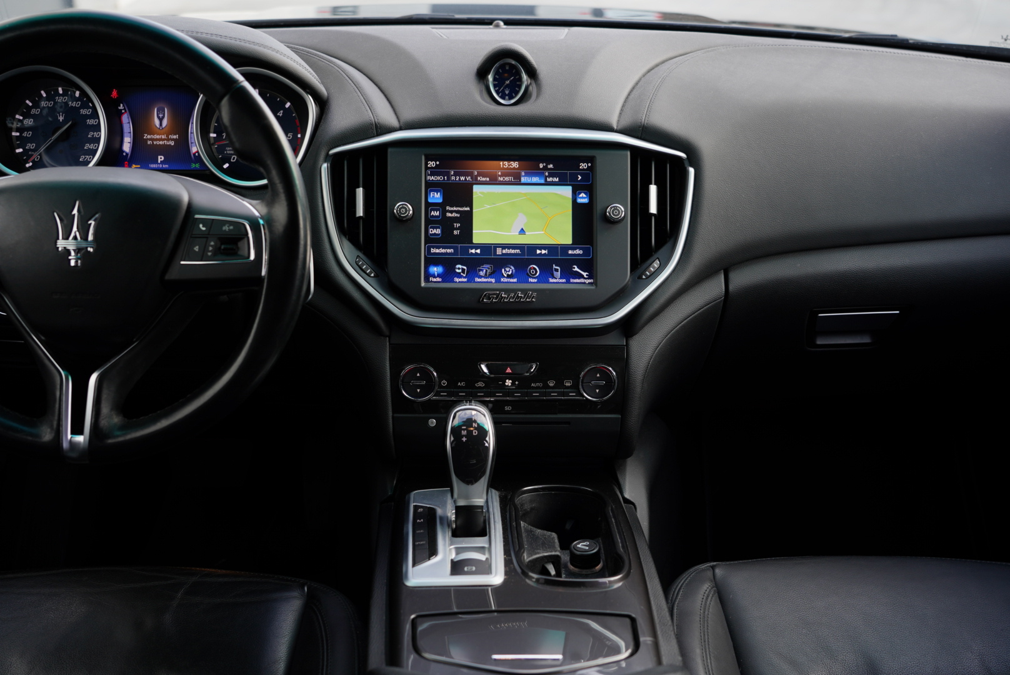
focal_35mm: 44
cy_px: 338
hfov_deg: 44.5
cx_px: 505
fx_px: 1235
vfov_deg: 30.6
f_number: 5
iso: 100
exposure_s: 1/50
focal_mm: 44
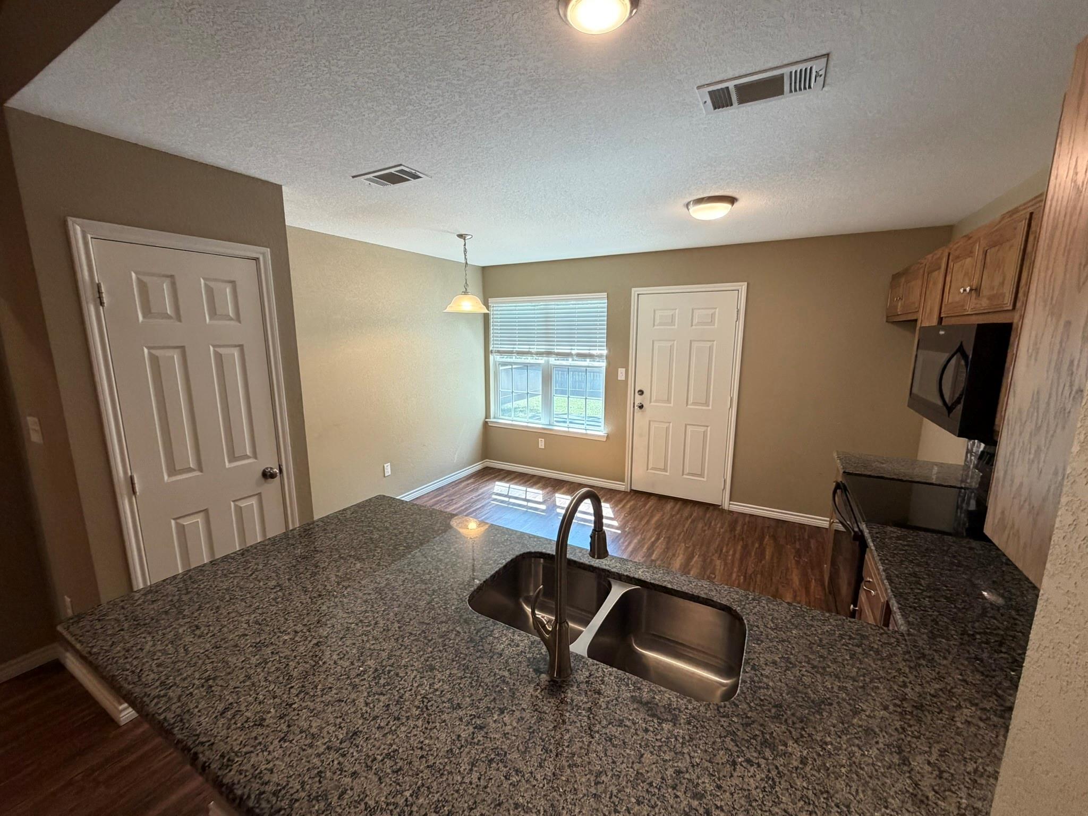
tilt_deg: -9.2
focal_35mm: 14
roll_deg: +0.5
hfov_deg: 102.1
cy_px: 408
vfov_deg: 85.7
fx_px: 440
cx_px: 544
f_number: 2.2
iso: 320
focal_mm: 2.22
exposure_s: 1/120
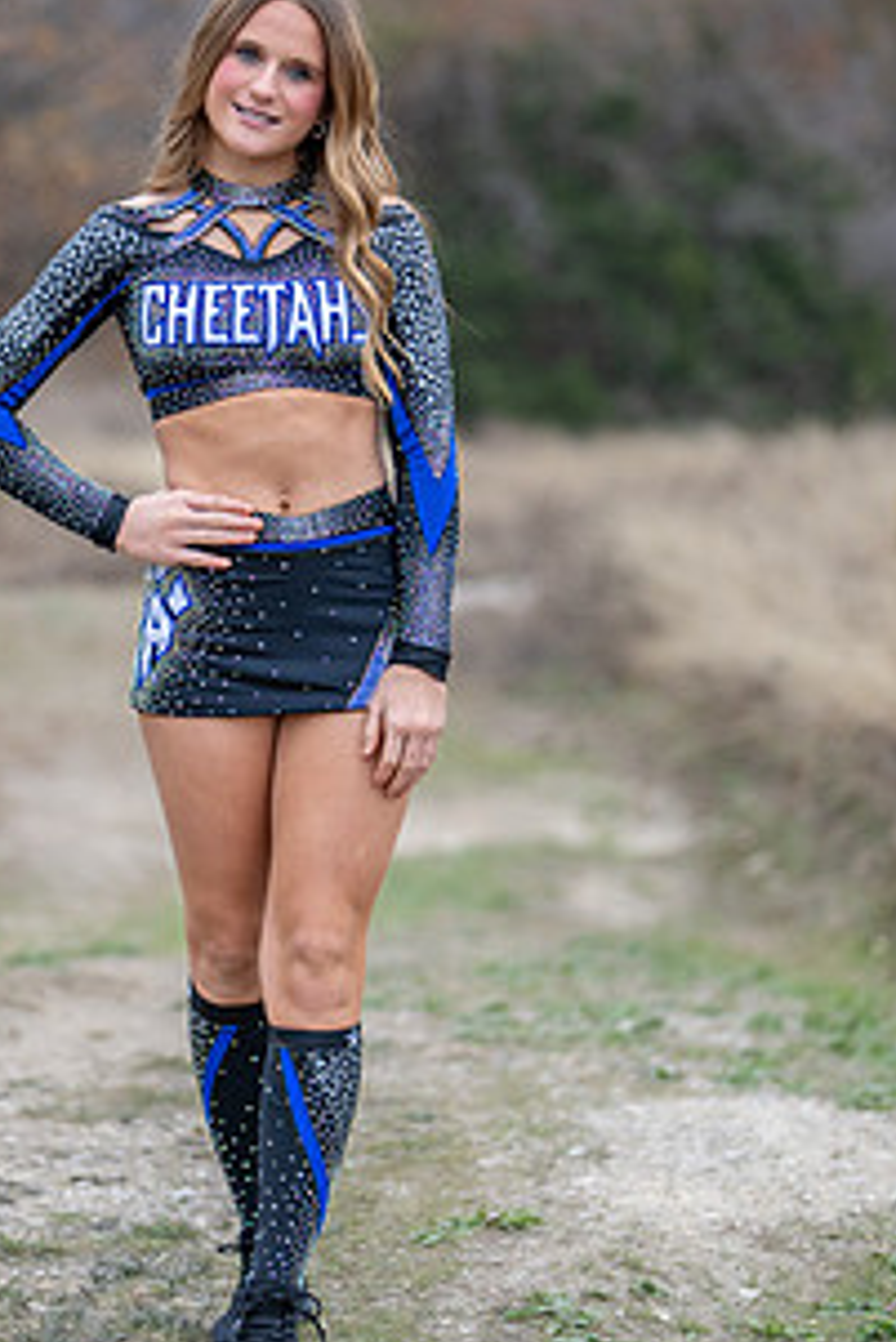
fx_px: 4549
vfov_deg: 16.8
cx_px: 250
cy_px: 623
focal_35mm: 122
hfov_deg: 11.2
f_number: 1.2
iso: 400
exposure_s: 1/1250
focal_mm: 50
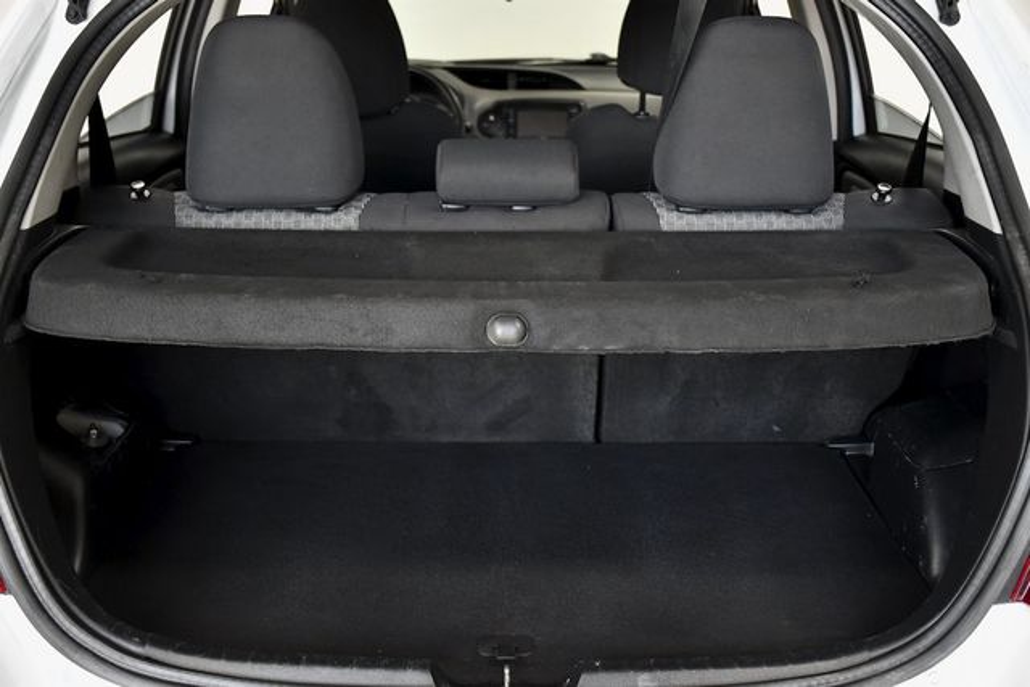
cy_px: 344
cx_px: 515
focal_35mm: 40
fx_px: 1145
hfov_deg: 48.4
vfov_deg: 33.4
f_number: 4
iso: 2500
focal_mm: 27
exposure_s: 1/640
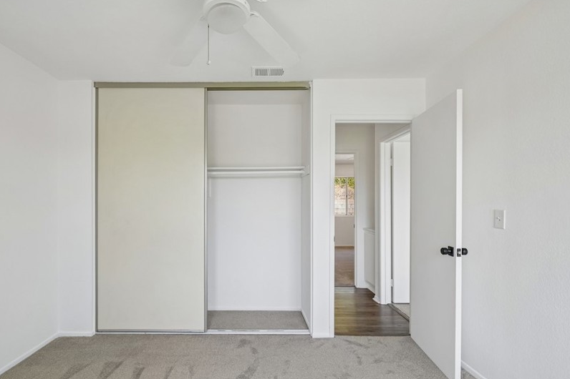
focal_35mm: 18
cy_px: 203
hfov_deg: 89.8
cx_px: 257
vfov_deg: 67.3
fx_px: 285
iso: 250
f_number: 10
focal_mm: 14
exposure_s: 1/30
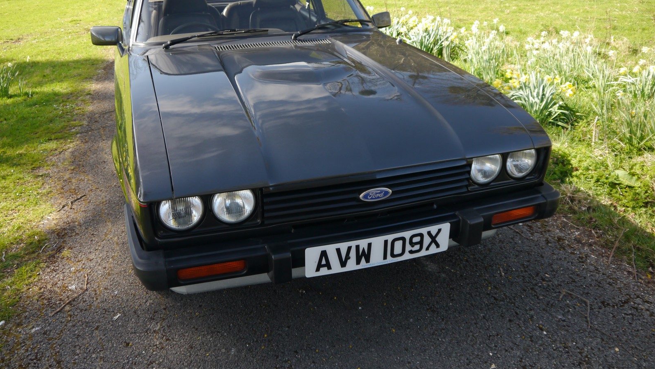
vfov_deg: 33.7
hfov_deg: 56.6
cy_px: 155
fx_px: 608
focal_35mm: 35
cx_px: 327
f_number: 4
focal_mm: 16
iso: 160
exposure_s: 1/80
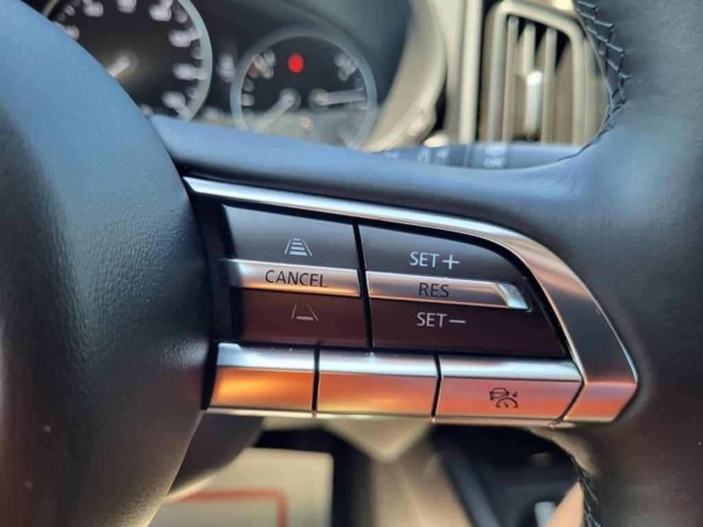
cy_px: 264
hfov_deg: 67.3
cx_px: 352
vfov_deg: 53.1
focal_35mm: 26
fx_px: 528
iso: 100
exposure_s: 1/100
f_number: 1.8
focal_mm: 5.4
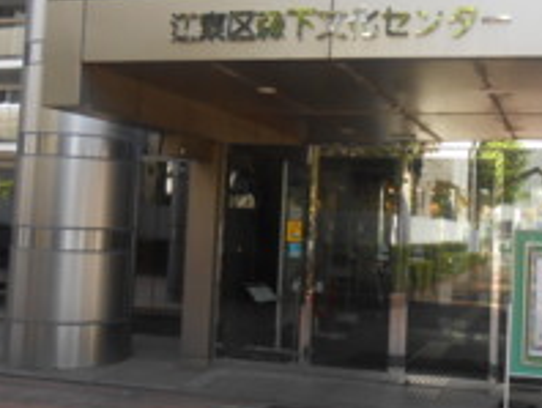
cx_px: 383
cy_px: 174
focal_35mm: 46
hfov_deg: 40.4
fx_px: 721
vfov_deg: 31.5
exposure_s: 1/250
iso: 200
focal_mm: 4.6
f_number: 3.5
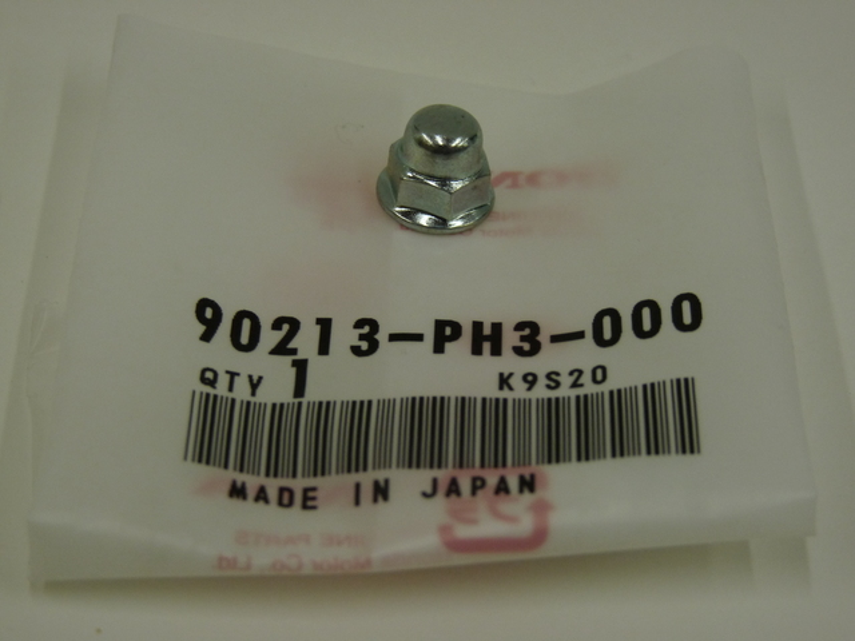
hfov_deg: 19.4
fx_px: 2495
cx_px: 428
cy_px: 320
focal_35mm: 101
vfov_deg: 14.6
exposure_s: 1/125
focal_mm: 18
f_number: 3.6
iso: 200
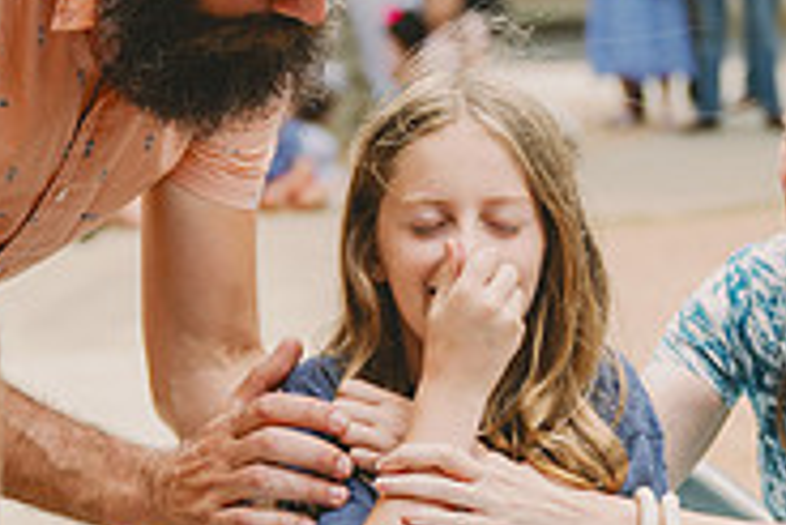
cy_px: 284
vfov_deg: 8.4
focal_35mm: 164
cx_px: 525
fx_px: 3583
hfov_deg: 12.5
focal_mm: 52
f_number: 2.8
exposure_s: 1/640
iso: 250
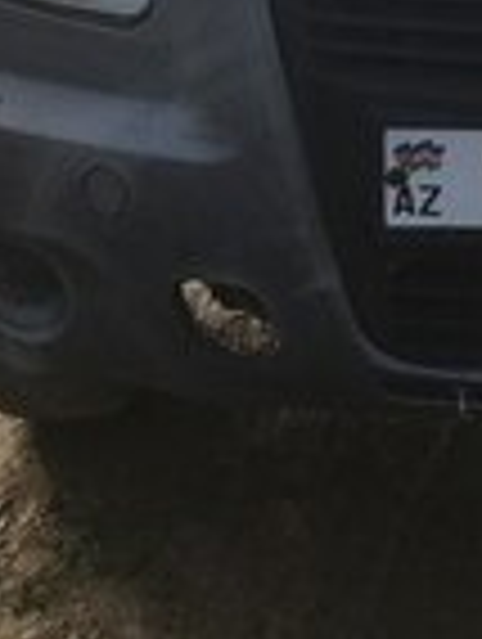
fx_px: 1870
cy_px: -184
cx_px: 649
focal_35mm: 101
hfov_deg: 14.0
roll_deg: +1.2
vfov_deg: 18.2
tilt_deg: -9.1
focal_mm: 4.15
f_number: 2.2
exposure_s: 1/615
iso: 25
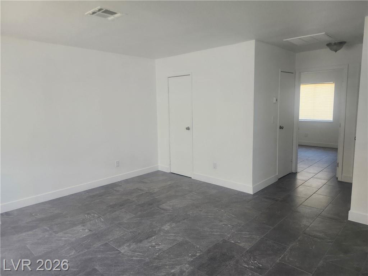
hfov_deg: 73.9
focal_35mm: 23
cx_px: 184
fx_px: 245
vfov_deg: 58.9
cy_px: 138
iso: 250
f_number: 1.8
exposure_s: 1/120
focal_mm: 5.54
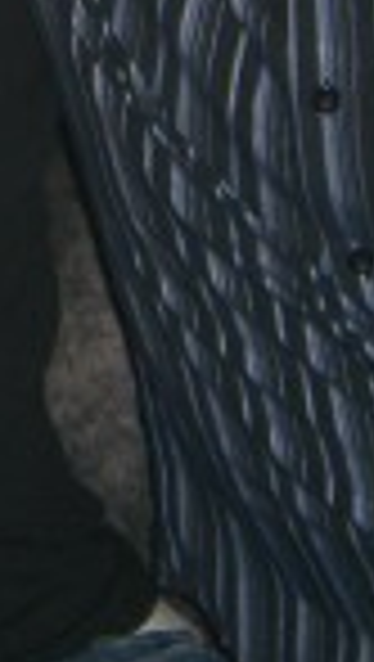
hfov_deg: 7.0
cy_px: -189
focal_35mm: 169
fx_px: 2971
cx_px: -279
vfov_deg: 12.4
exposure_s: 1/60
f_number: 2.8
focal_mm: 7.9
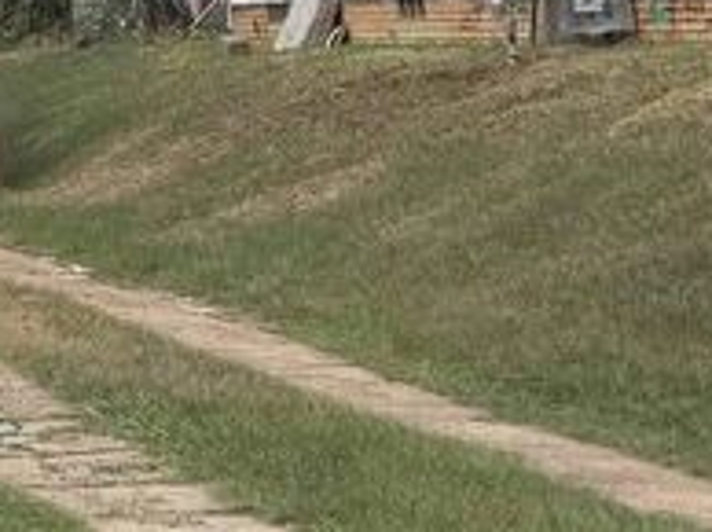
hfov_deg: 12.9
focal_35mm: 127
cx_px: -829
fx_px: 2609
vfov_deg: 11.1
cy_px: -341
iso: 80
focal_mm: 6.76
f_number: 1.78
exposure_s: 1/2611
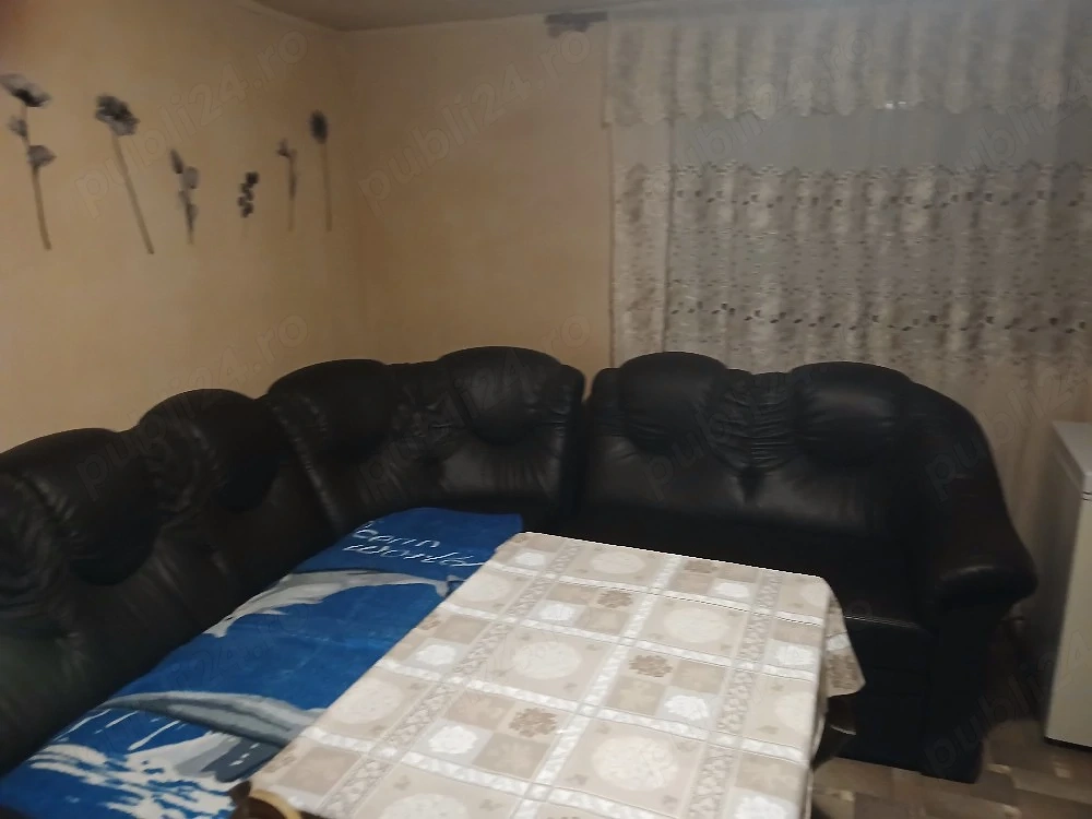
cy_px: 410
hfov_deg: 67.3
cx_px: 546
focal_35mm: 26
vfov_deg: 53.1
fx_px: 820
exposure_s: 1/20
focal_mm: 3.98
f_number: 1.8
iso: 500
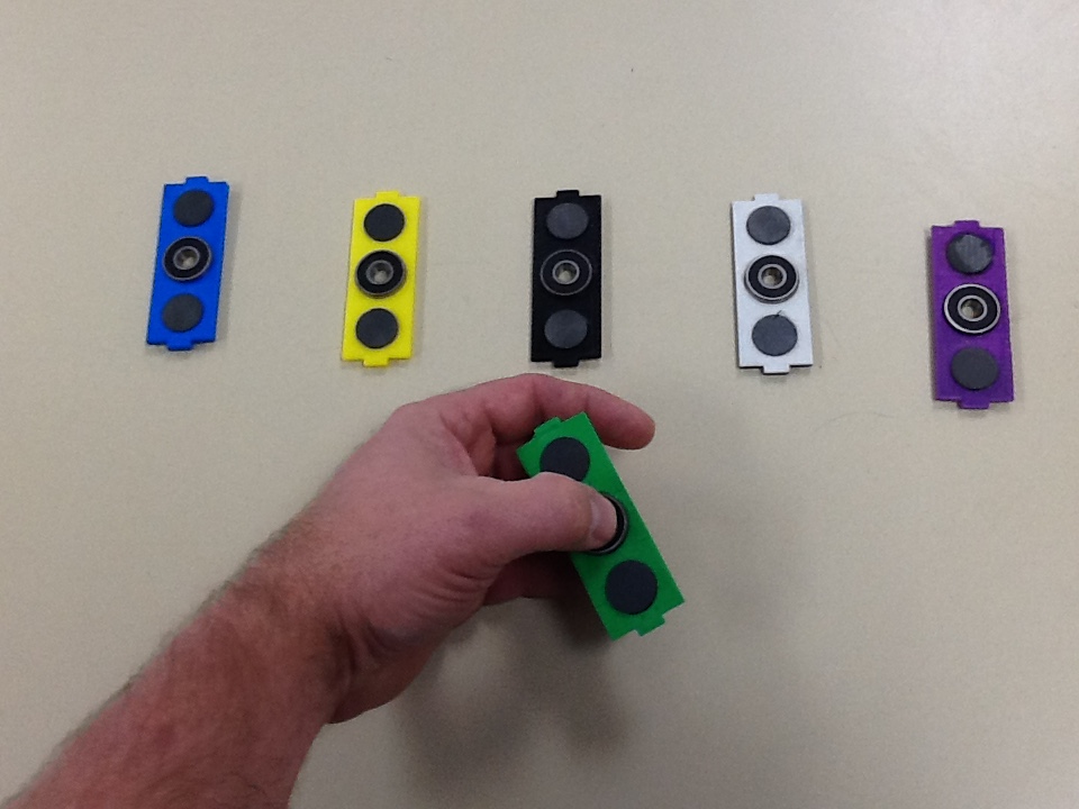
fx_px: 1372
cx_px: 540
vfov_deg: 32.9
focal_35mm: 44
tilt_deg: -66.2
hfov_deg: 42.9
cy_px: 404
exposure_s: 1/40
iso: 50
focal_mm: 2.03
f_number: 2.4
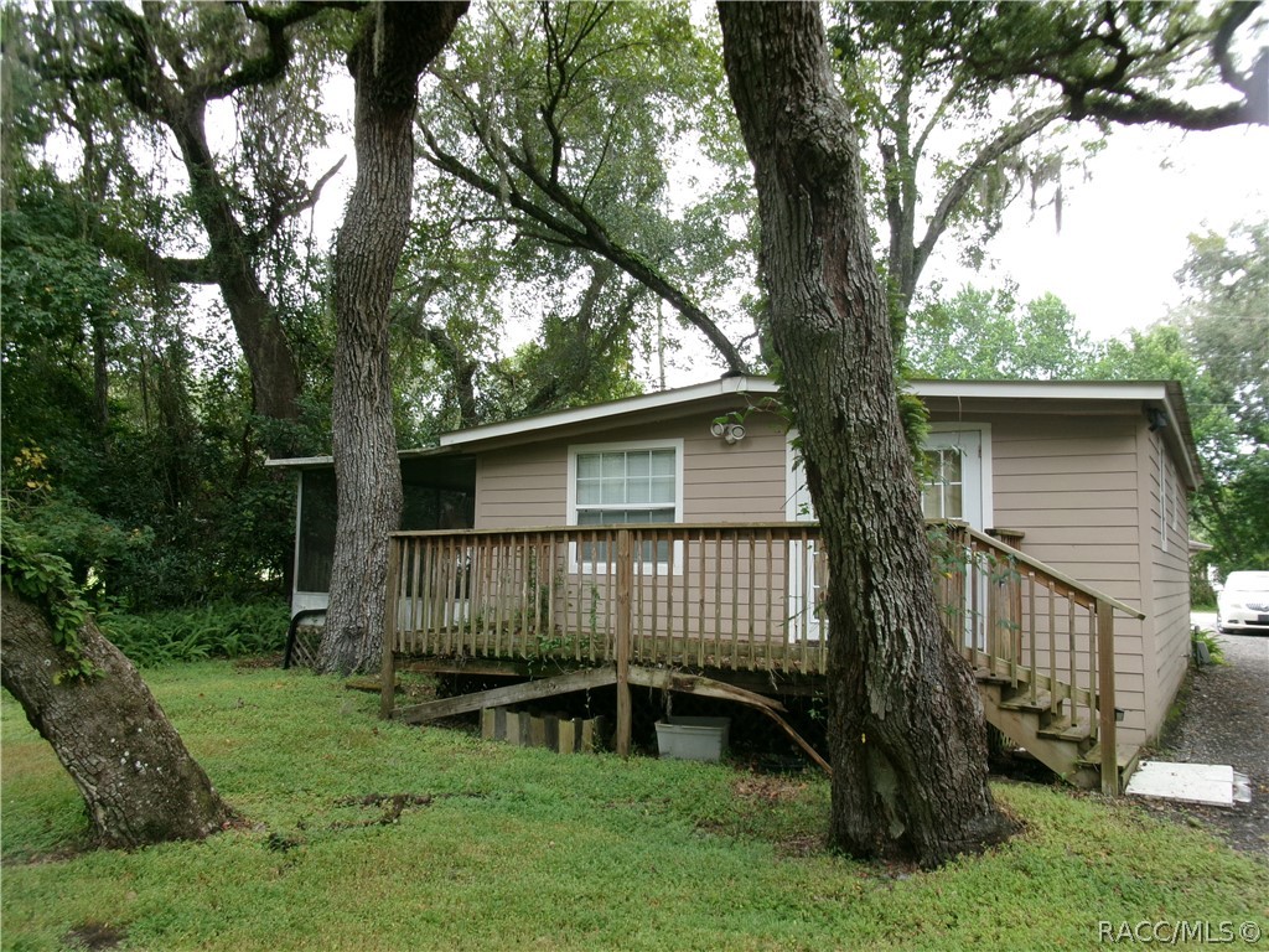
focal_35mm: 28
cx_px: 634
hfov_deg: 63.4
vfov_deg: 49.7
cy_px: 476
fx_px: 1026
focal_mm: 5.1
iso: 100
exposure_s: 1/90
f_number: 3.9
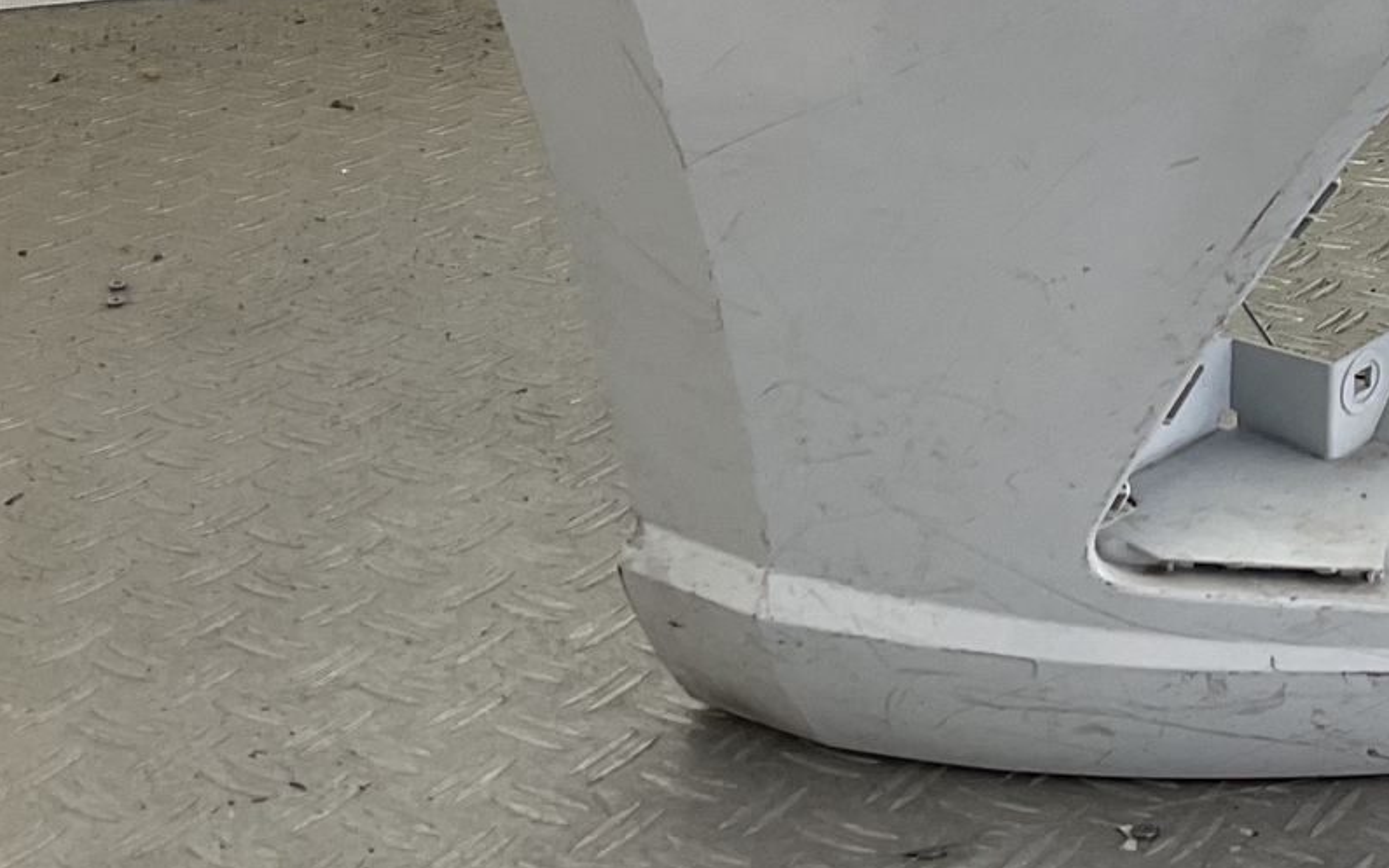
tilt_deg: -14.9
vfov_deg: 16.2
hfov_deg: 24.5
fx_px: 2953
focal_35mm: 78
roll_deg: -0.6
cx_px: 1562
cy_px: -93
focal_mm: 3
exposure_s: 1/164
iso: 16
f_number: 1.8
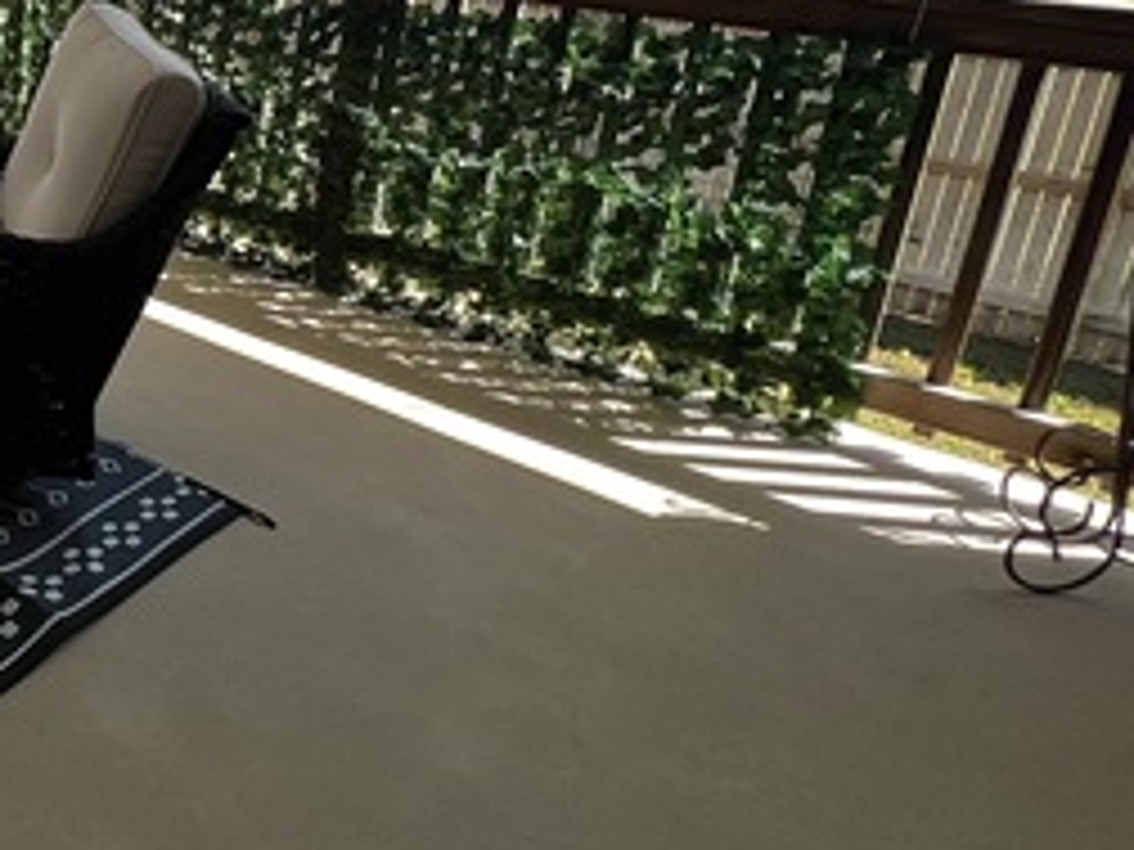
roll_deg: -0.6
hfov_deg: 37.6
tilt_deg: -14.3
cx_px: -297
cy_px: 117
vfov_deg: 40.3
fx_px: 1081
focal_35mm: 33
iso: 32
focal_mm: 1.57
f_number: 1.8
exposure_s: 1/995
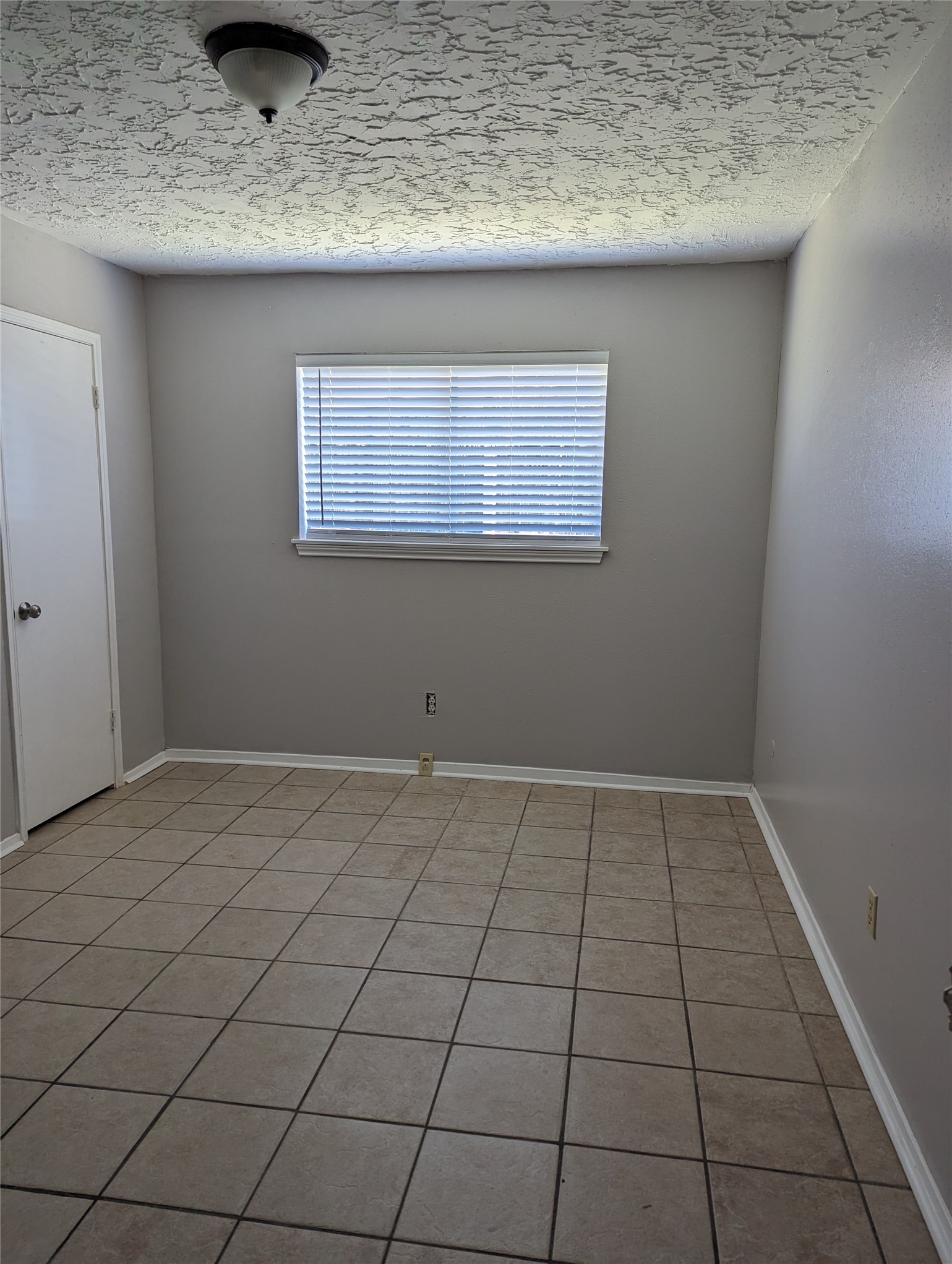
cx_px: 476
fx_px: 878
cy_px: 632
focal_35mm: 24
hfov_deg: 57.0
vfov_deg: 71.5
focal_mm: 6.81
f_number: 1.85
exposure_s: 1/46.7
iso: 44
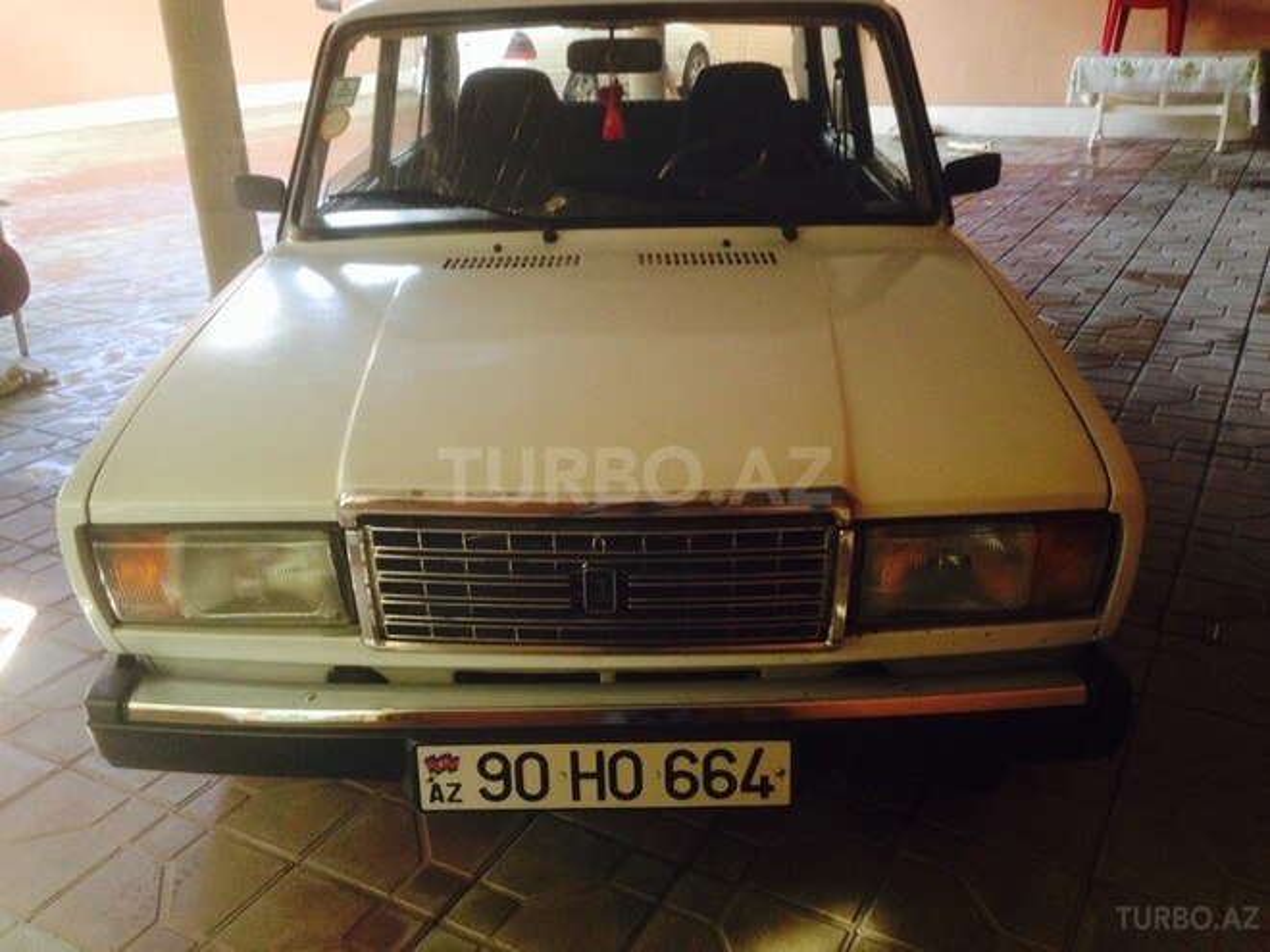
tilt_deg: -21.2
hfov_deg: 55.4
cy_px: 476
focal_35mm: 33
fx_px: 1211
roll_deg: -0.9
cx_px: 635
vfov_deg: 42.9
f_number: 2.4
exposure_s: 1/20
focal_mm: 4.12
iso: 100
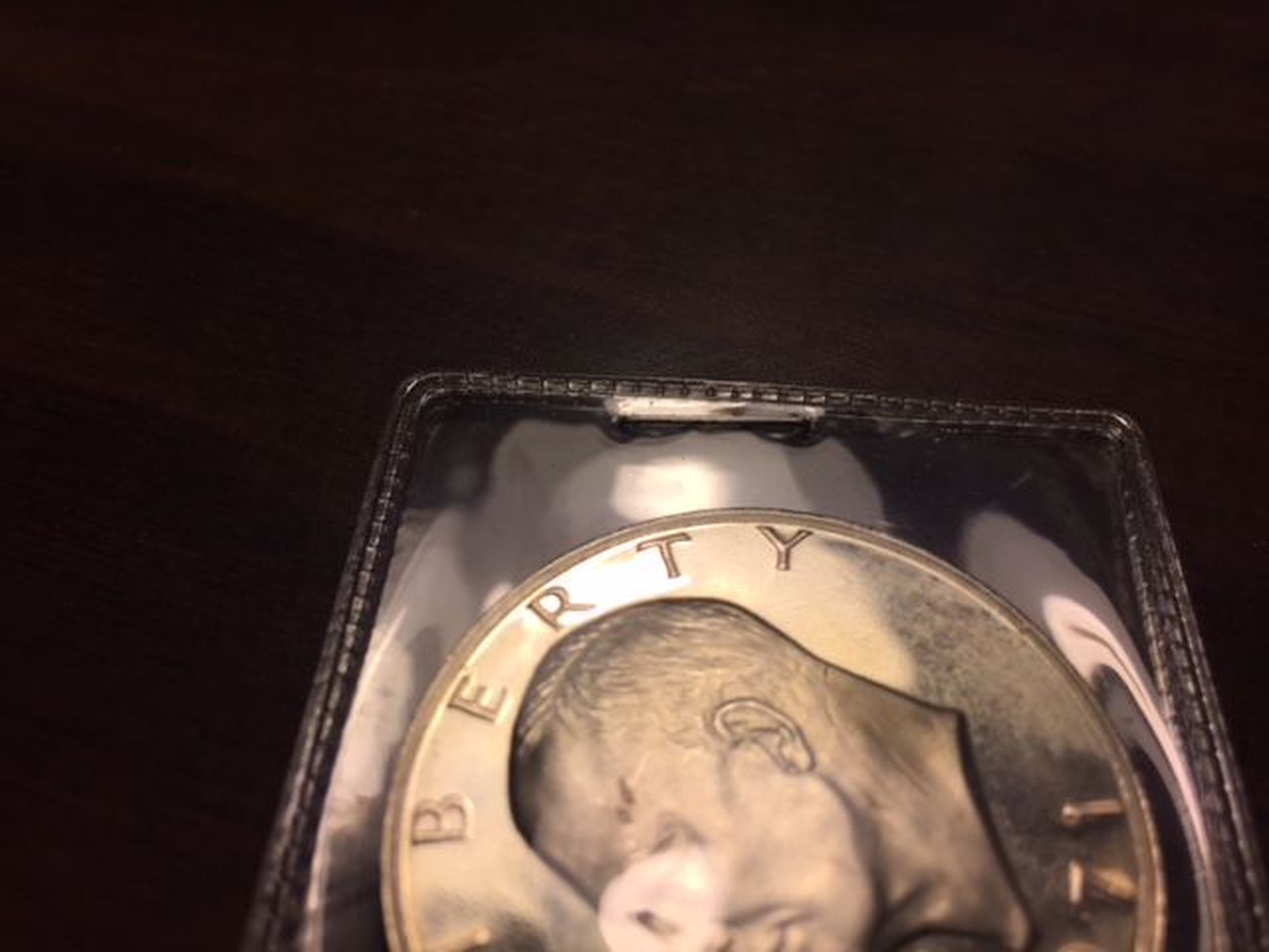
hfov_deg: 61.7
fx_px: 1063
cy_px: 476
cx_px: 634
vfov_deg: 48.2
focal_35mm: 29
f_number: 2.2
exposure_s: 1/384
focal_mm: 4.15
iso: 32
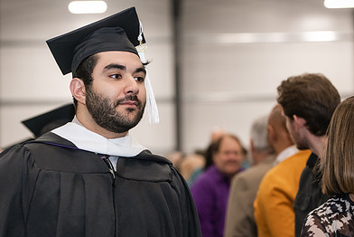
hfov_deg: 15.0
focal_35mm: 136
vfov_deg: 10.1
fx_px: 1338
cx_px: 118
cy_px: 122
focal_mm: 92
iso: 2000
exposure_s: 1/200
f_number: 3.2
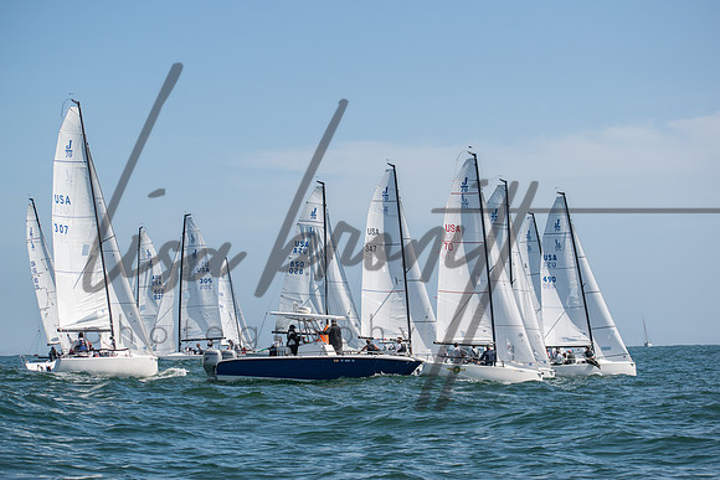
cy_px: 240
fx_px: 2100
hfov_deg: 19.5
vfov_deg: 13.0
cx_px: 360
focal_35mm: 105
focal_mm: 70
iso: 200
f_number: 6.3
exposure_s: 1/1000
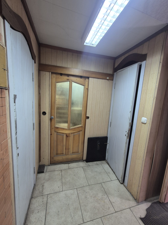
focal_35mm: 13
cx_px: 84
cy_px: 112
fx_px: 84
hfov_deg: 89.9
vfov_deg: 106.2
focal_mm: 2.2
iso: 200
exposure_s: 1/50
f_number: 2.2
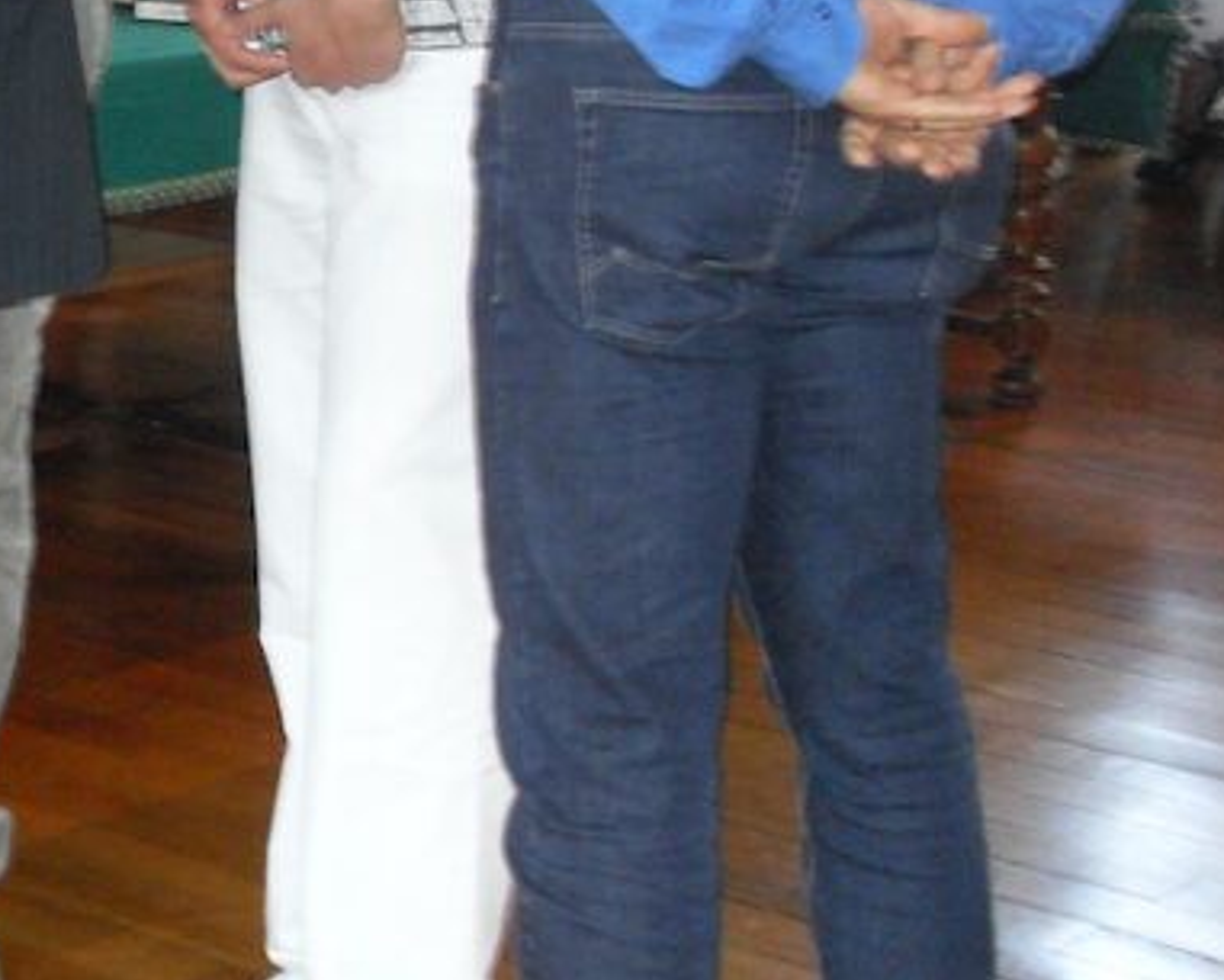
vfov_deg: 15.5
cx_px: -402
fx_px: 3515
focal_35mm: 97
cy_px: -42
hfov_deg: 18.3
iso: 200
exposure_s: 1/45
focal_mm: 6.3
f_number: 2.8
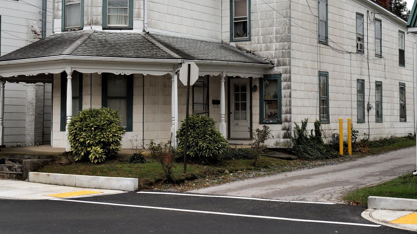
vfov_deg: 18.7
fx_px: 708
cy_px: 64
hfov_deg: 32.8
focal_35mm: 64
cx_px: 202
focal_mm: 30
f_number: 8
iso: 200
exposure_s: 1/80
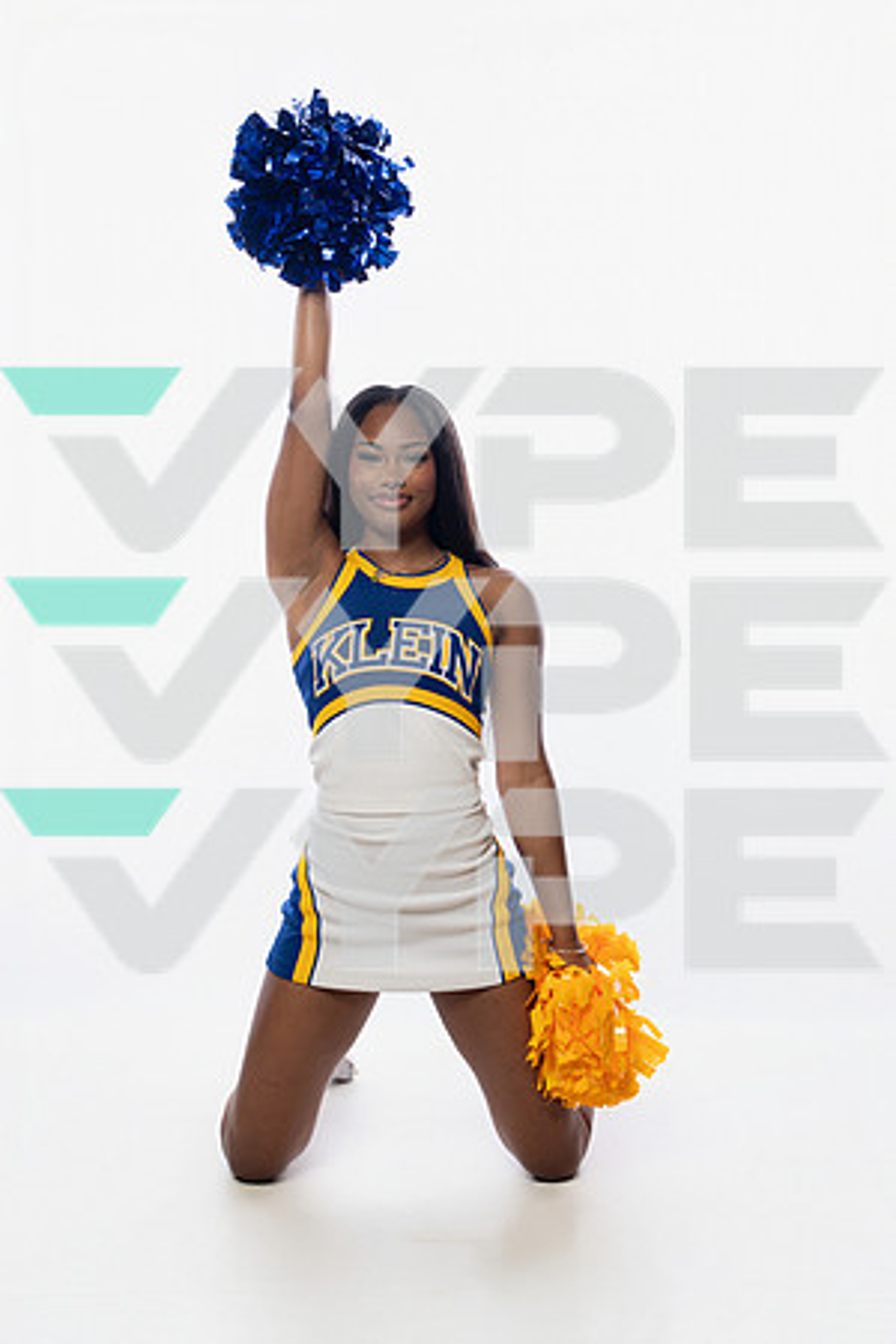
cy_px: 672
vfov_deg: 29.2
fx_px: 2576
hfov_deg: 19.7
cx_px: 448
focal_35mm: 69
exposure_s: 1/250
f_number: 5.6
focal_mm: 69
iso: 640
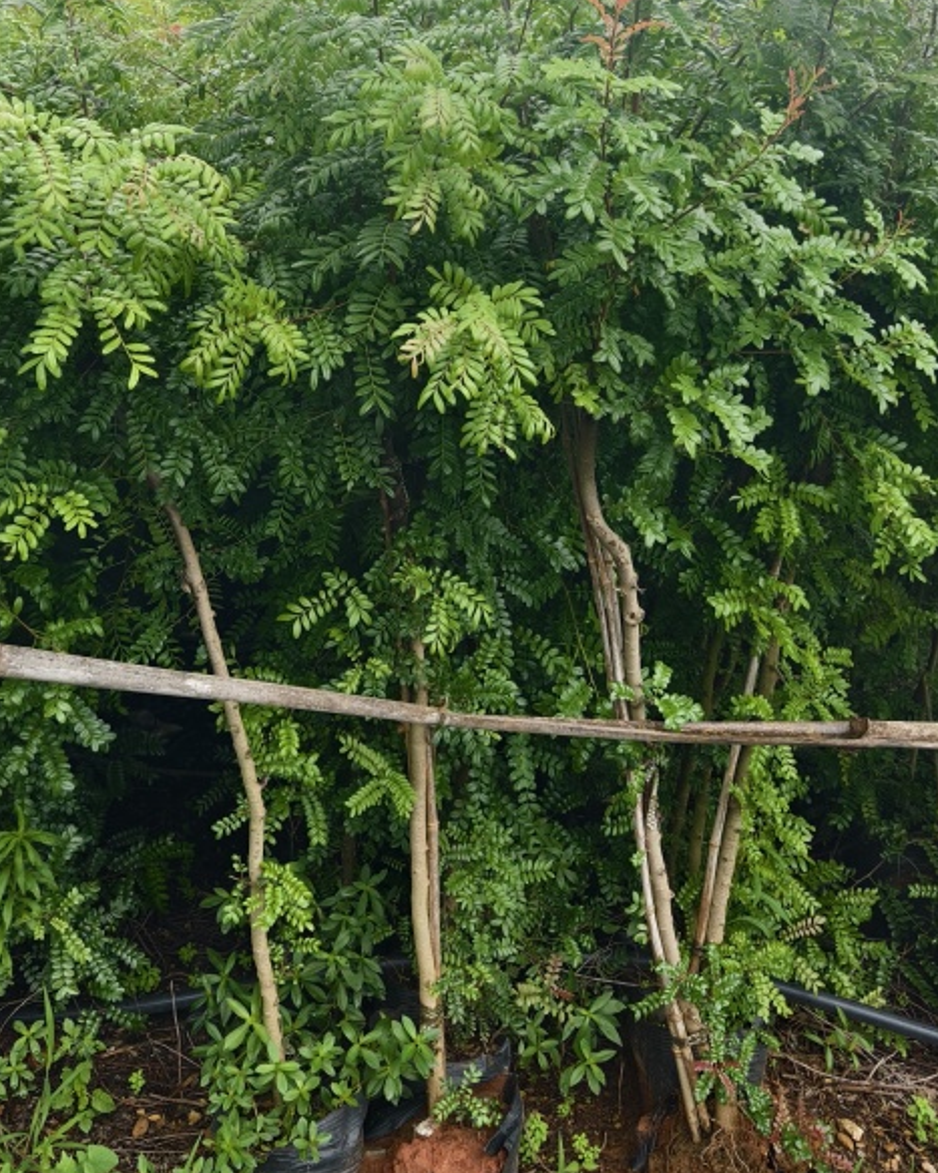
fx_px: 1423
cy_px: 306
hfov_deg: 36.3
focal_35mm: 41
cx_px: 376
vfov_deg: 43.5
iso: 50
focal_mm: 8.67
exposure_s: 1/374
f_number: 1.75
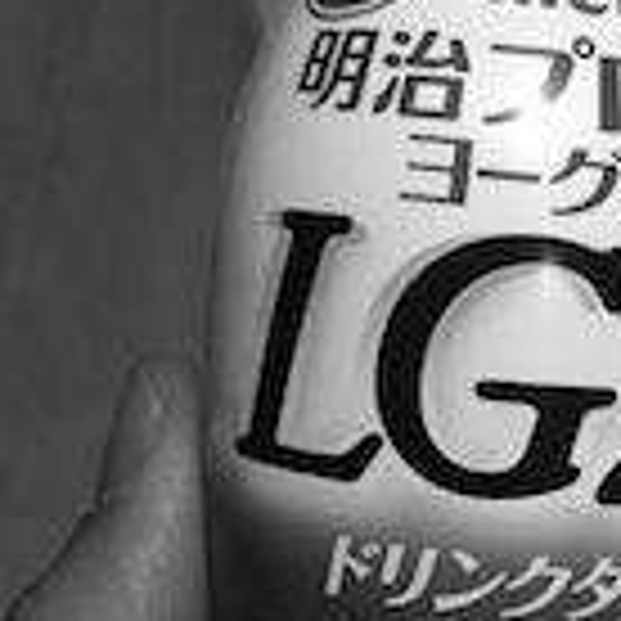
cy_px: 374
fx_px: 1563
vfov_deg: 22.4
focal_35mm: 77
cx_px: 567
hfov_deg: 21.9
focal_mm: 4.12
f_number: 2.2
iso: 100
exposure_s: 1/30
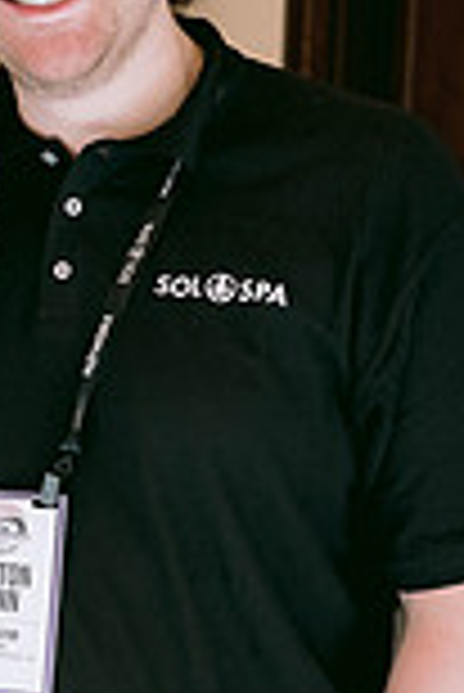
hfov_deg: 13.2
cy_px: 472
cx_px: -36
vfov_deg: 19.9
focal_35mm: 102
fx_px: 1967
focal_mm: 35
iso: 800
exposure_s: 1/100
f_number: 3.5
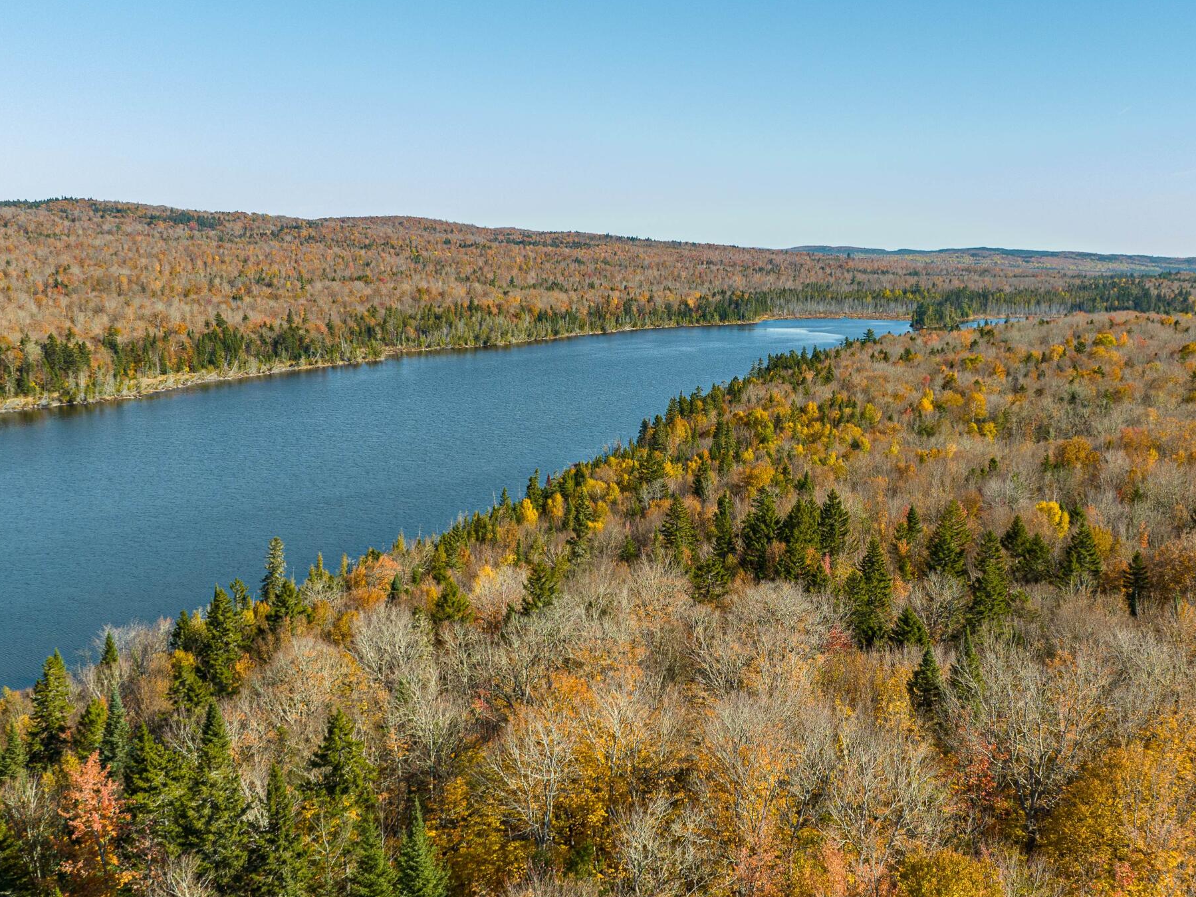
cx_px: 767
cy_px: 509
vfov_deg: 35.9
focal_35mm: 40
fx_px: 1382
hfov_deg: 46.3
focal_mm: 12.29
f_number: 2.8
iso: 120
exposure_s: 1/120
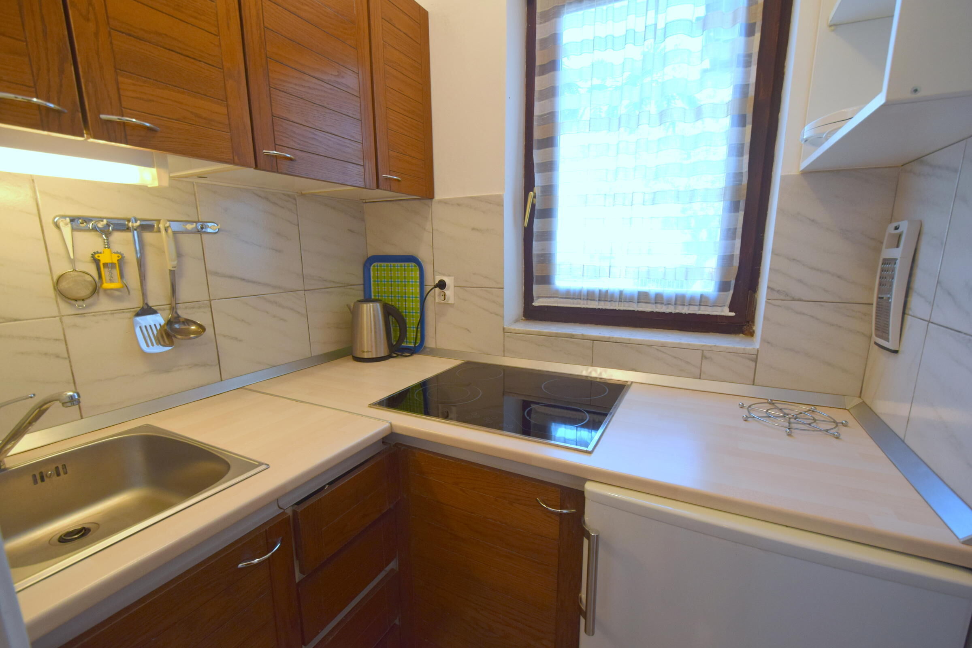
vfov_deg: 77.3
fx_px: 405
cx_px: 486
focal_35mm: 15
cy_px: 324
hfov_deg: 100.4
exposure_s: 1/100
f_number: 5
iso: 400
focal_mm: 10
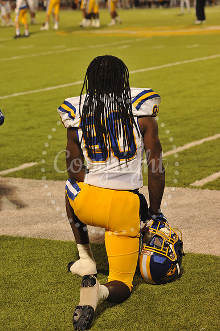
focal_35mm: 112
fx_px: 1028
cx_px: 110
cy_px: 166
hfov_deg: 12.2
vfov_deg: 18.3
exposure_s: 1/200
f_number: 6.3
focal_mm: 112
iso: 6400
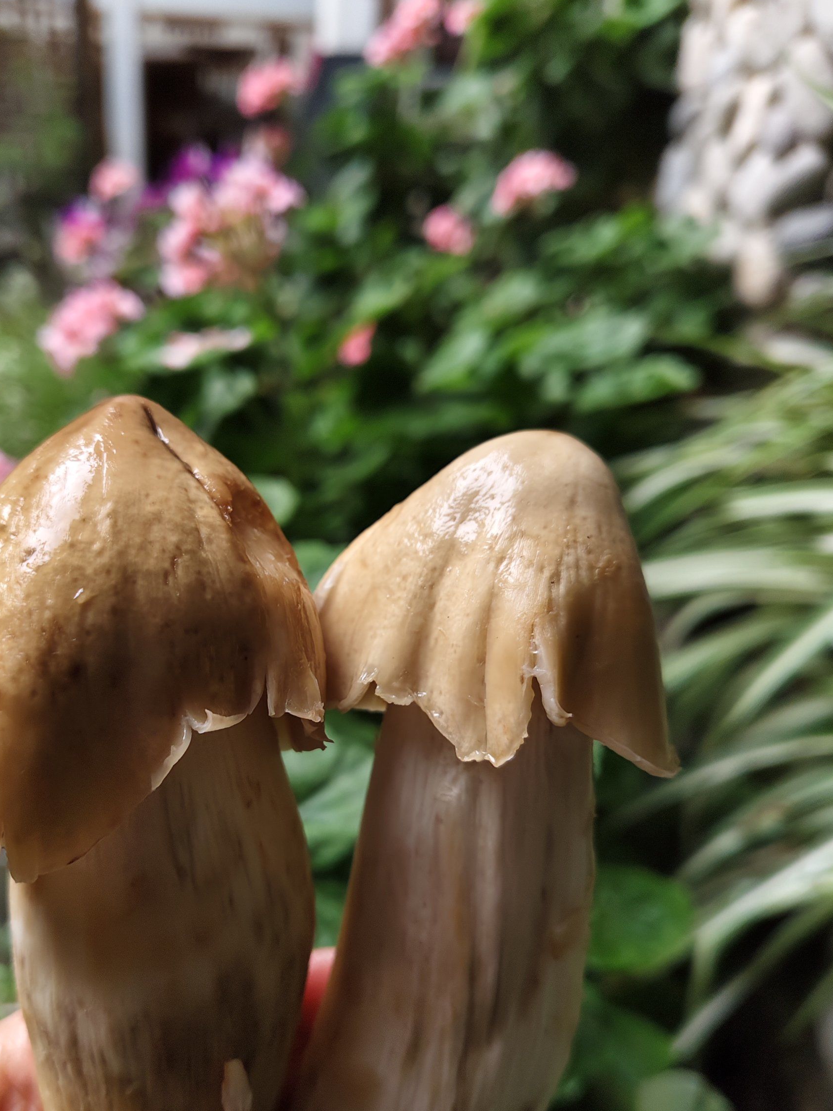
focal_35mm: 29
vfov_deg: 61.5
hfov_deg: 48.0
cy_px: 607
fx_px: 930
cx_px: 340
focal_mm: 5.56
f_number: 1.88
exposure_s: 1/120
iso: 95
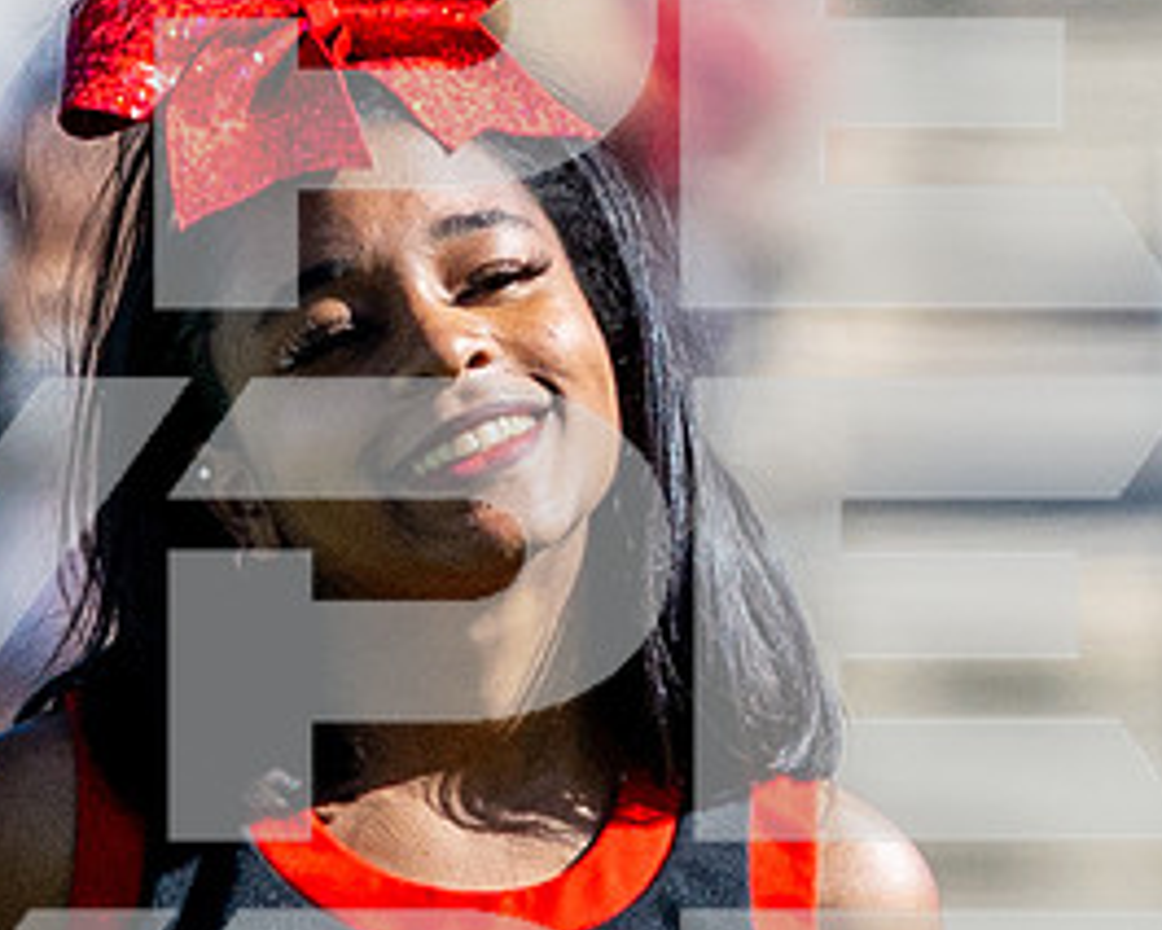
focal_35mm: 1570
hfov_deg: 1.2
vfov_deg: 1.0
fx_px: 53993
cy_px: 1945
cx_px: 566
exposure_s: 1/2500
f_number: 2.8
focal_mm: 200
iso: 400
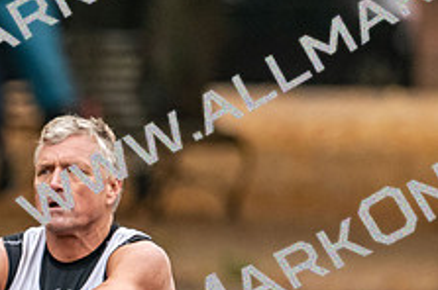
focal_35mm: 1562
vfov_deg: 0.9
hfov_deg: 1.3
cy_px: 259
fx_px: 18977
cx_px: -128
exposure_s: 1/2500
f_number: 4.5
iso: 2800
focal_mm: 400
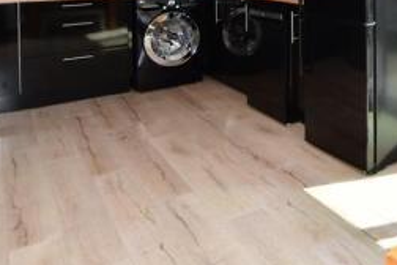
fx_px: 430
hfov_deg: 45.1
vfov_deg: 29.4
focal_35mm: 39
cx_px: 354
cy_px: -53
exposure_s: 1/250
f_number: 7.1
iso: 400
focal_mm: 10
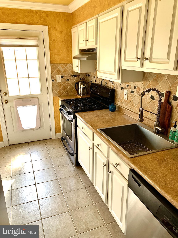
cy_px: 119
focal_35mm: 26
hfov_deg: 53.1
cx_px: 89
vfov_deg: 67.3
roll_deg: -0.2
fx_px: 178
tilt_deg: -18.2
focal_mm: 4.25
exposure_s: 1/121
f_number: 1.8
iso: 100
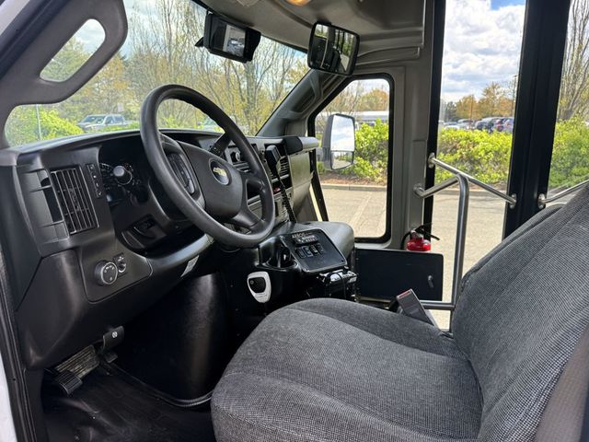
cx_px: 294
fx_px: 408
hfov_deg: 71.6
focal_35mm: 24
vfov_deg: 56.8
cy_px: 221
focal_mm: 6.76
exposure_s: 1/506
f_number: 1.78
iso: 80
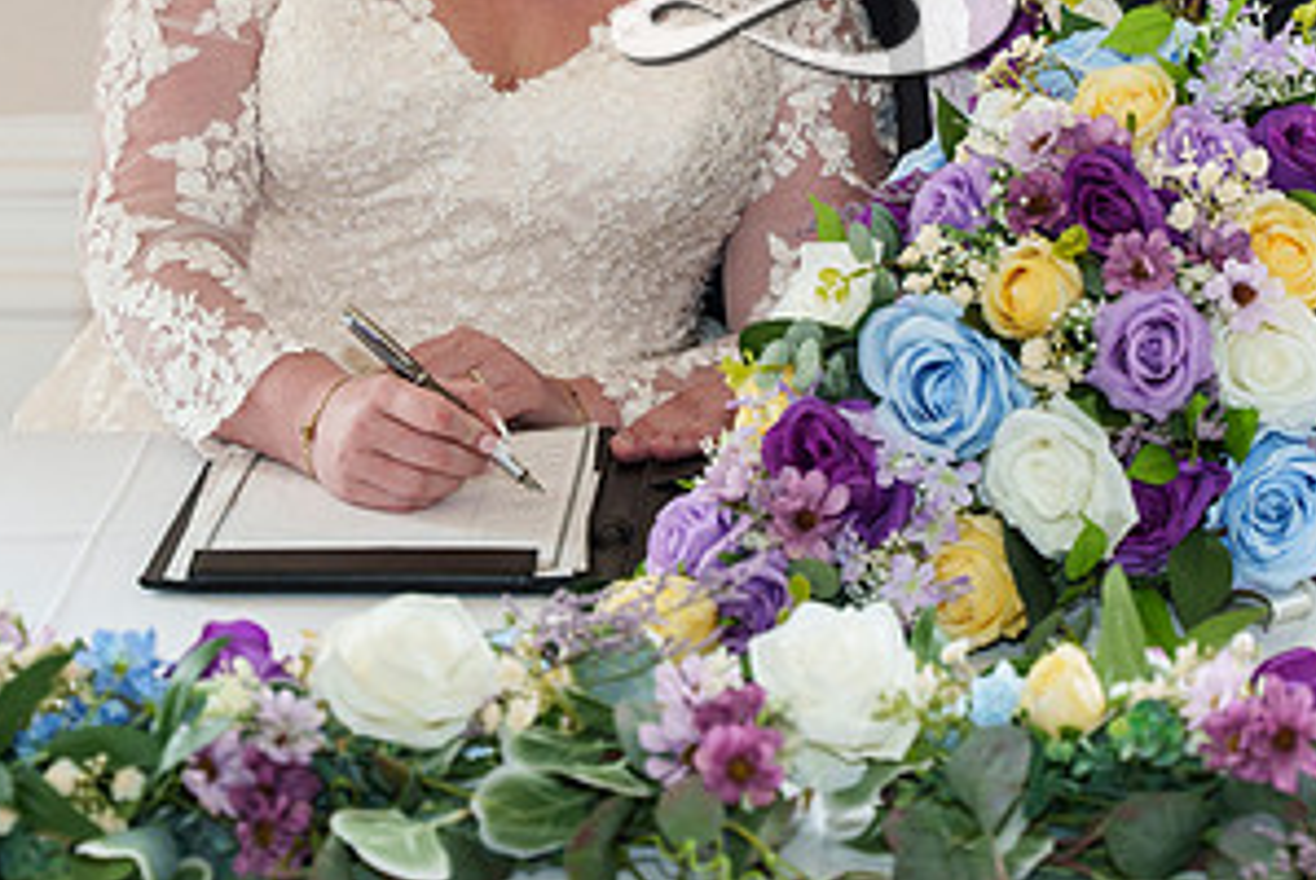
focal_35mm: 120
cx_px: 948
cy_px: -104
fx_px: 4391
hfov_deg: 17.0
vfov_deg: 11.3
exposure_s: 1/160
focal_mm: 51
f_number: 4
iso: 800
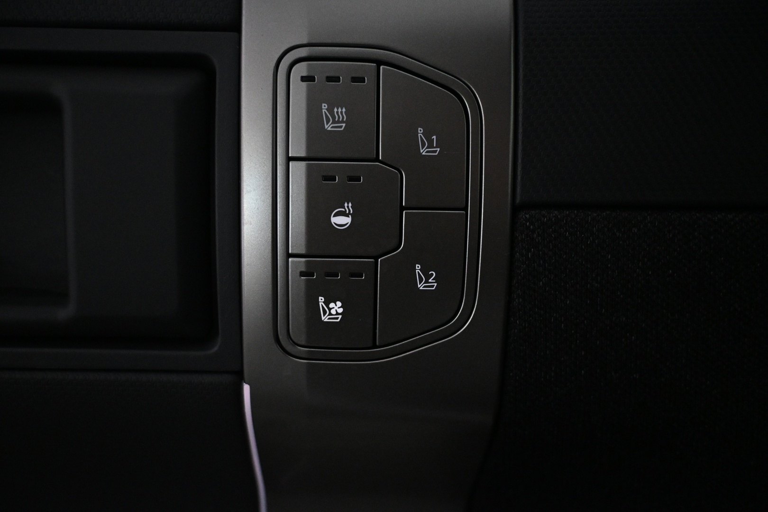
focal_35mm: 32
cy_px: 256
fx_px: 688
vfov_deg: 40.8
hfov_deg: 58.3
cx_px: 384
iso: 4000
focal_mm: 21.5
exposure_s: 1/320
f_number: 4
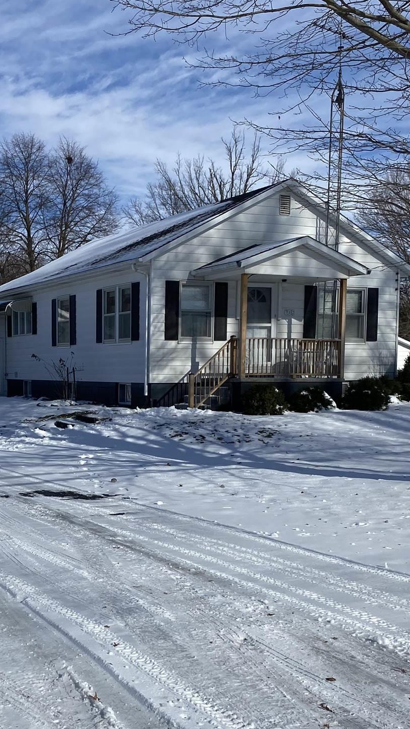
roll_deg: +1.7
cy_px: 463
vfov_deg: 45.0
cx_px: 49
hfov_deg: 25.8
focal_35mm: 45
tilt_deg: -5.6
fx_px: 869
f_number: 1.8
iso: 32
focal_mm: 4.25
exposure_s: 1/9615
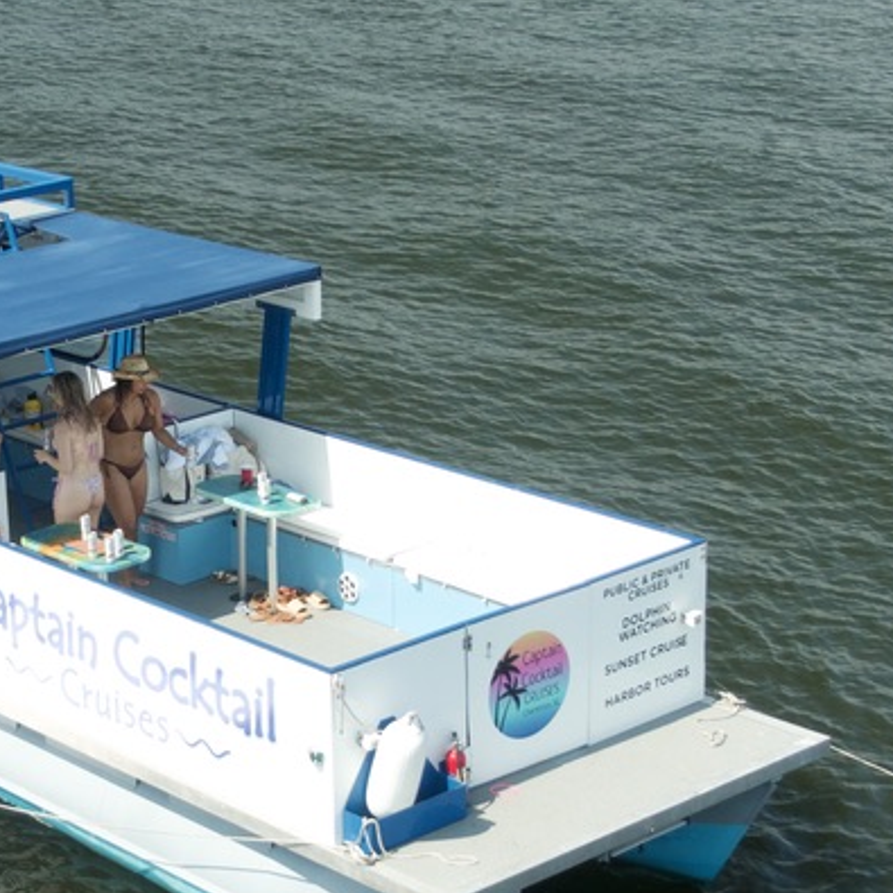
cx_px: 167
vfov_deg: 18.4
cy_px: 623
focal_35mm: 94
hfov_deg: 18.3
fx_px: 2744
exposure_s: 1/240
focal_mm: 7.07
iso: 100
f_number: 4.4
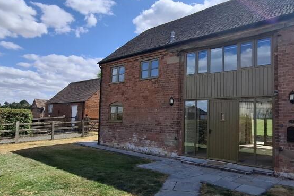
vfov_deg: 51.2
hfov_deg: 70.9
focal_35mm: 25
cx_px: 173
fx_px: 204
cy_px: 107
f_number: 2.2
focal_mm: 1.74
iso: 40
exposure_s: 1/1901
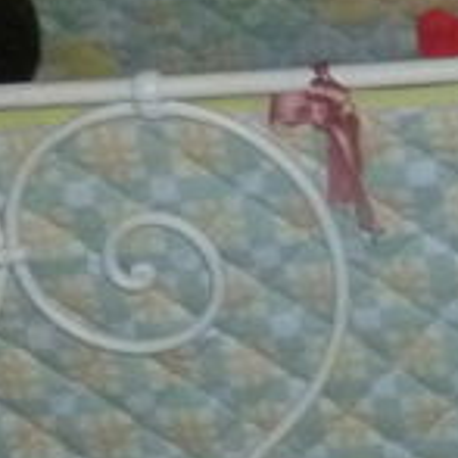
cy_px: 296
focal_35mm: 168
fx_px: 2515
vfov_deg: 10.4
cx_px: 841
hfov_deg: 9.8
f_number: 3.3
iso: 400
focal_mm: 5
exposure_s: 1/60
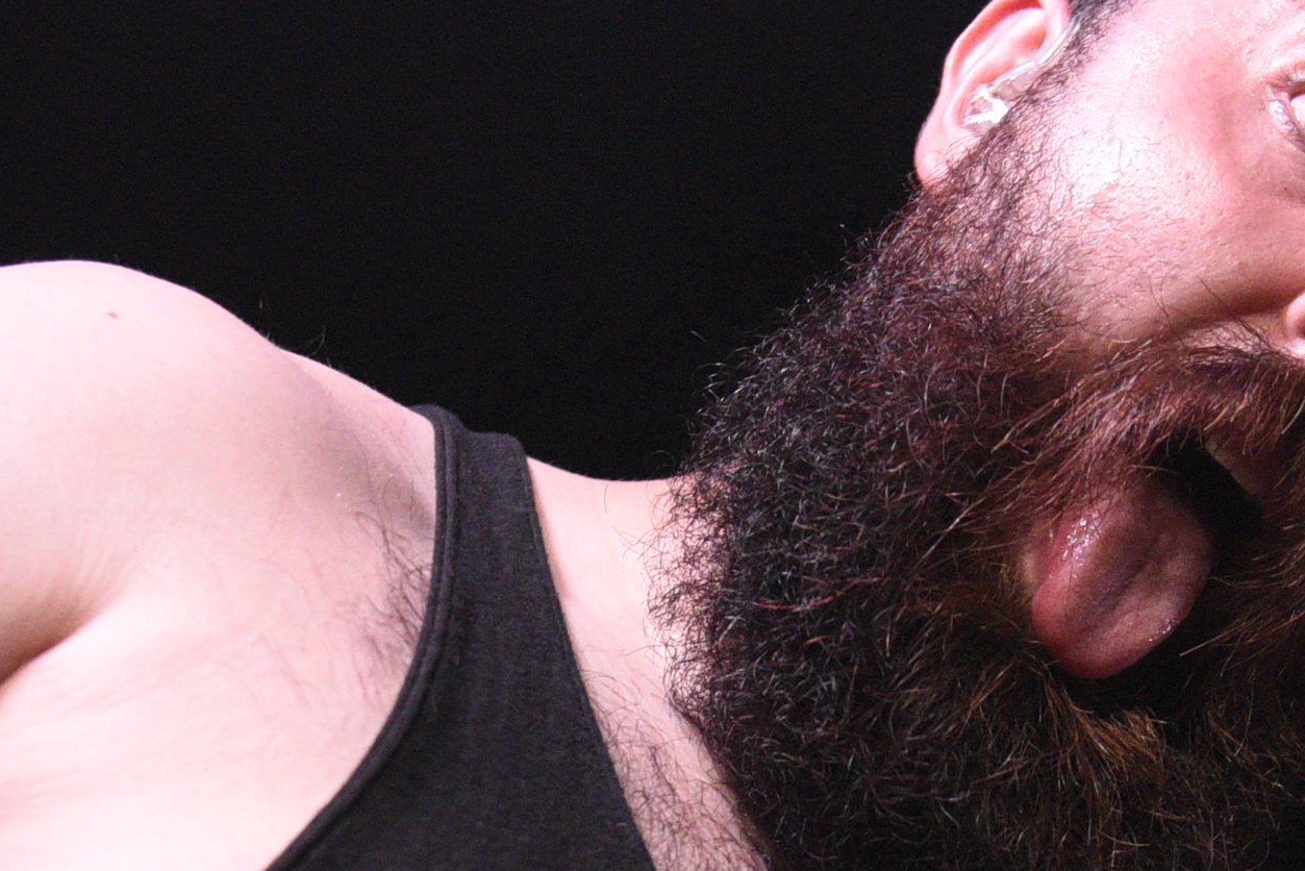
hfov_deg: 16.2
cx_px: 785
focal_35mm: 126
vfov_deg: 10.7
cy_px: 1053
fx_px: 4568
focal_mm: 35
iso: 5000
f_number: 2.8
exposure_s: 1/320
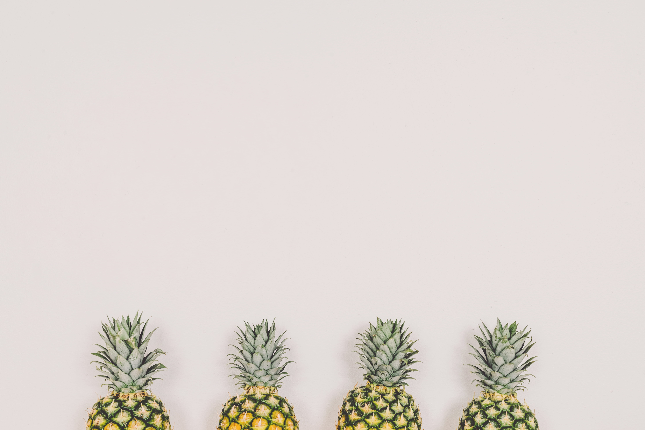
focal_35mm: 53
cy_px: 219
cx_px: 317
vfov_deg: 25.5
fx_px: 950
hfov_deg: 37.5
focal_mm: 52
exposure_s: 1/1.25
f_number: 14
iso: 320
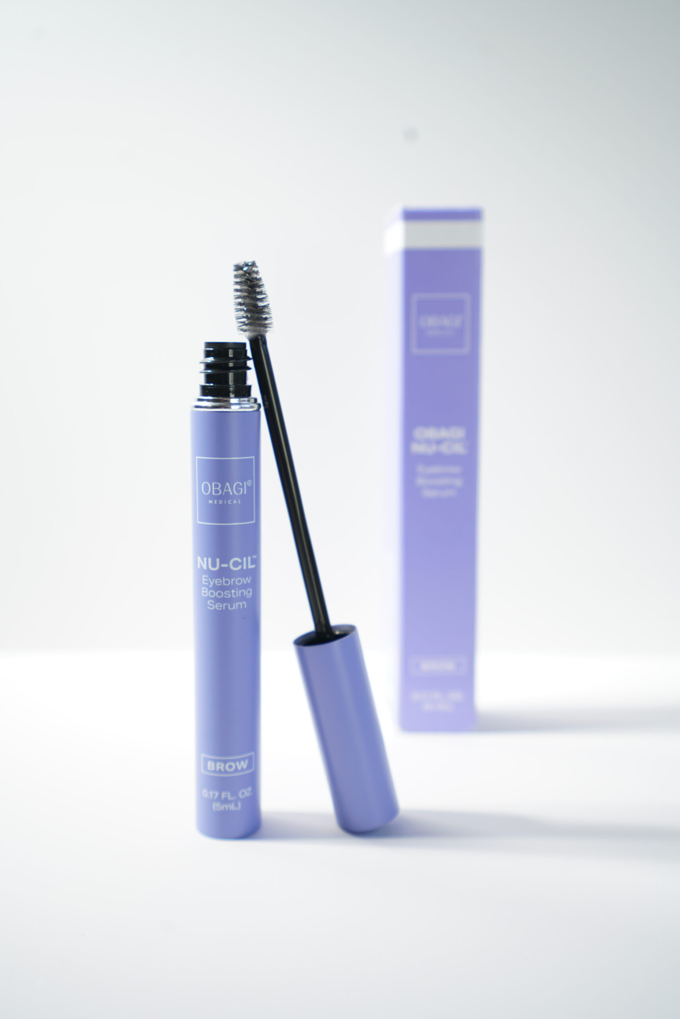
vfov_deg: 54.4
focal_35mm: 35
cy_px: 510
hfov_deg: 37.9
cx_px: 340
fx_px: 991
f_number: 5
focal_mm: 35
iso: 200
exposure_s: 1/200
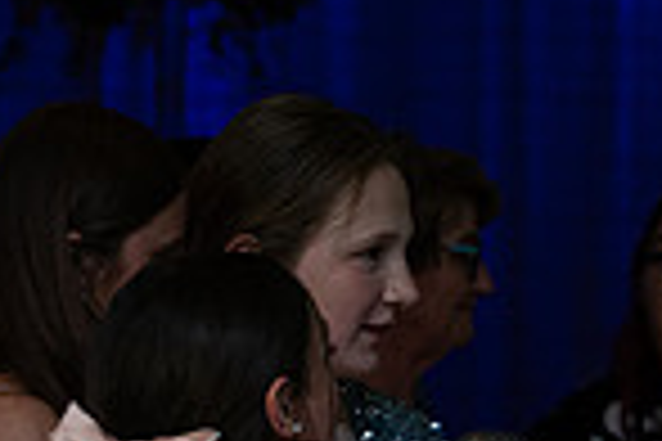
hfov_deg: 8.4
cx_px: 306
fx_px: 4487
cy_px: 583
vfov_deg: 5.6
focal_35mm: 244
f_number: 3.5
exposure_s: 1/160
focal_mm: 62
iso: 640
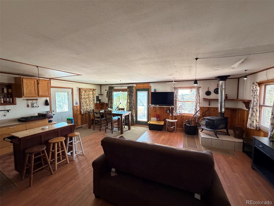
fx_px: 111
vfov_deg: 85.7
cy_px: 103
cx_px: 137
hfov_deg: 102.1
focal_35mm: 14
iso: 320
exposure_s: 1/74
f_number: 2.2
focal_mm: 2.22
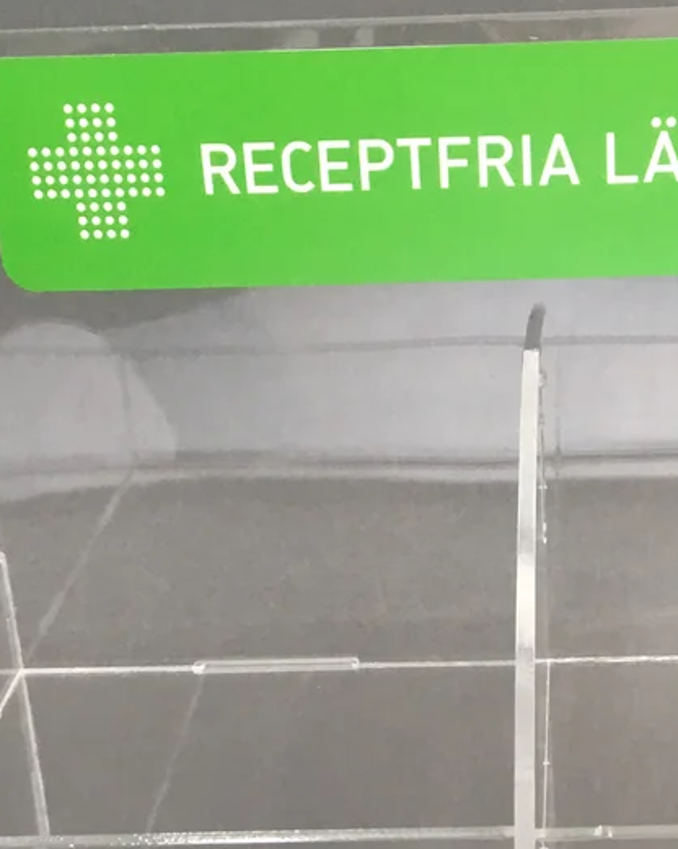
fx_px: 2185
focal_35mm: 87
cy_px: 953
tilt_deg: -31.6
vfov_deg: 20.8
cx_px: 513
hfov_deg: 17.5
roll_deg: +0.5
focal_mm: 4.15
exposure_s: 1/33
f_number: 2.2
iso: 100
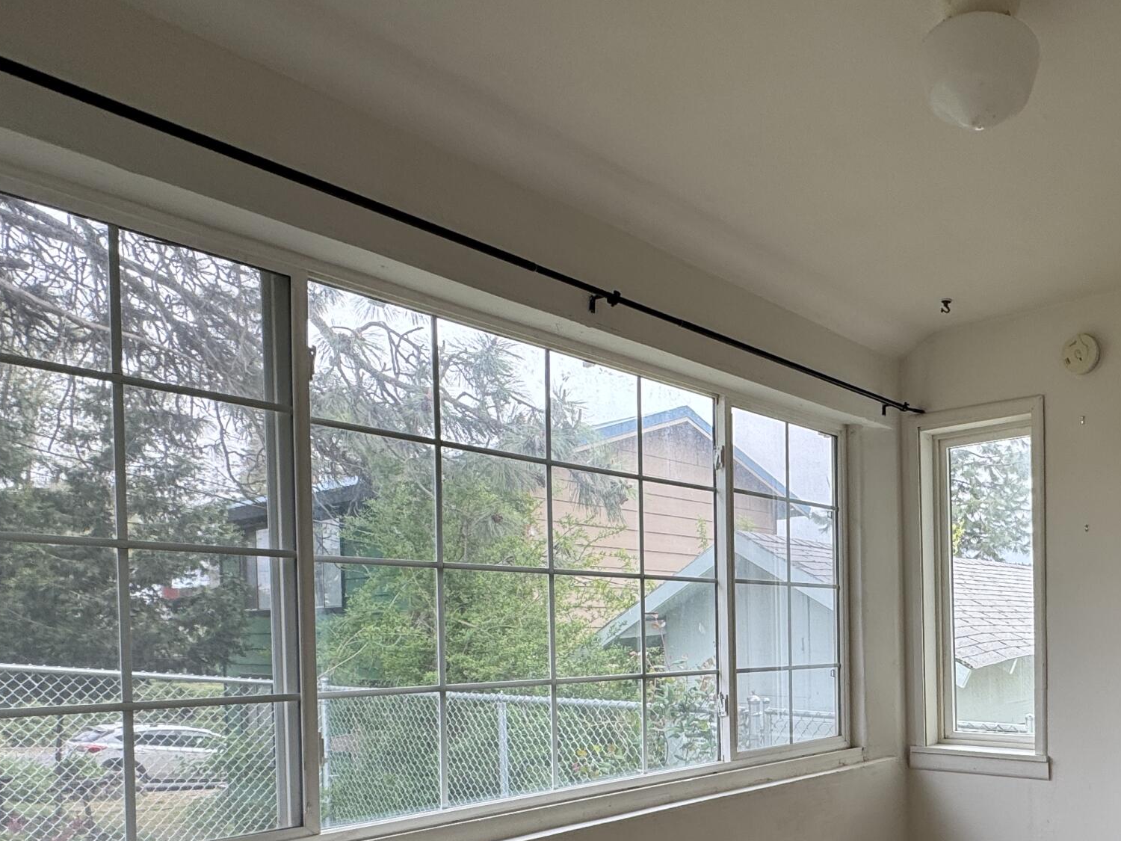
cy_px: 659
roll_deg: +0.4
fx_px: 907
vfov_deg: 47.3
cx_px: 918
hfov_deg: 58.0
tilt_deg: -2.2
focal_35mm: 28
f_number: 2.2
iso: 40
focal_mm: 2.22
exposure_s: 1/116
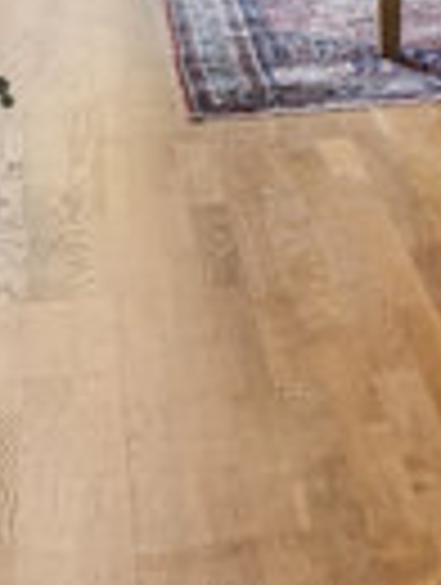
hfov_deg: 11.5
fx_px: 2099
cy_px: -452
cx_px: 670
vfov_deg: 14.1
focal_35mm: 124
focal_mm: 14
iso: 200
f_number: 8
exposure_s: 1/2
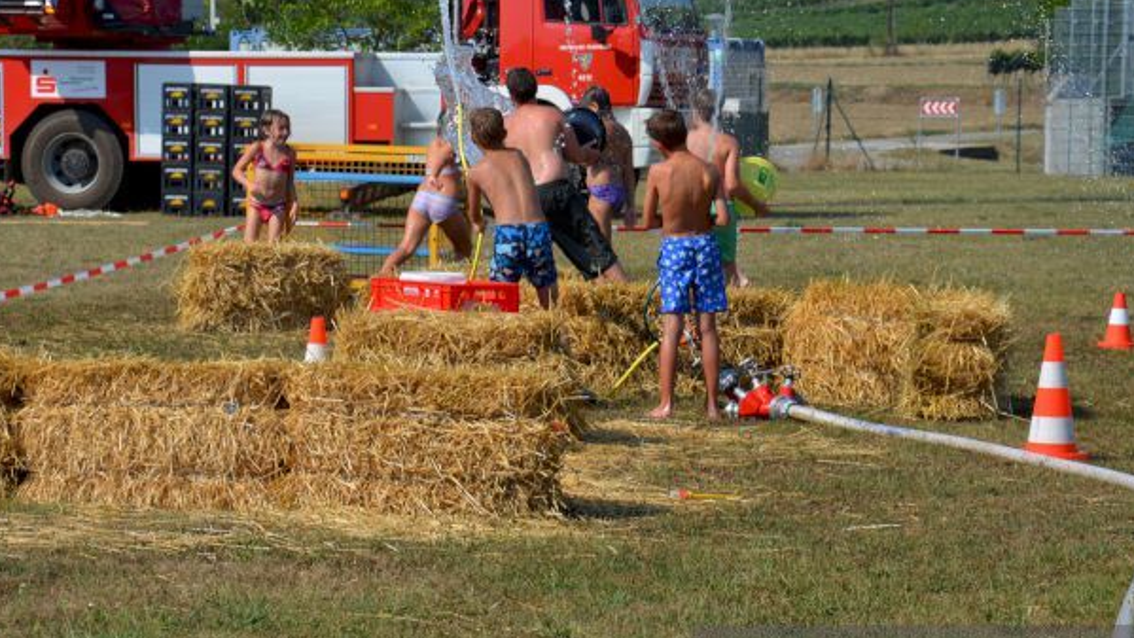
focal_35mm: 179
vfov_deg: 6.8
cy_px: 299
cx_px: 532
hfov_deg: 12.1
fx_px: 5370
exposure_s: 1/320
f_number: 9
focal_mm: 105
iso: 100
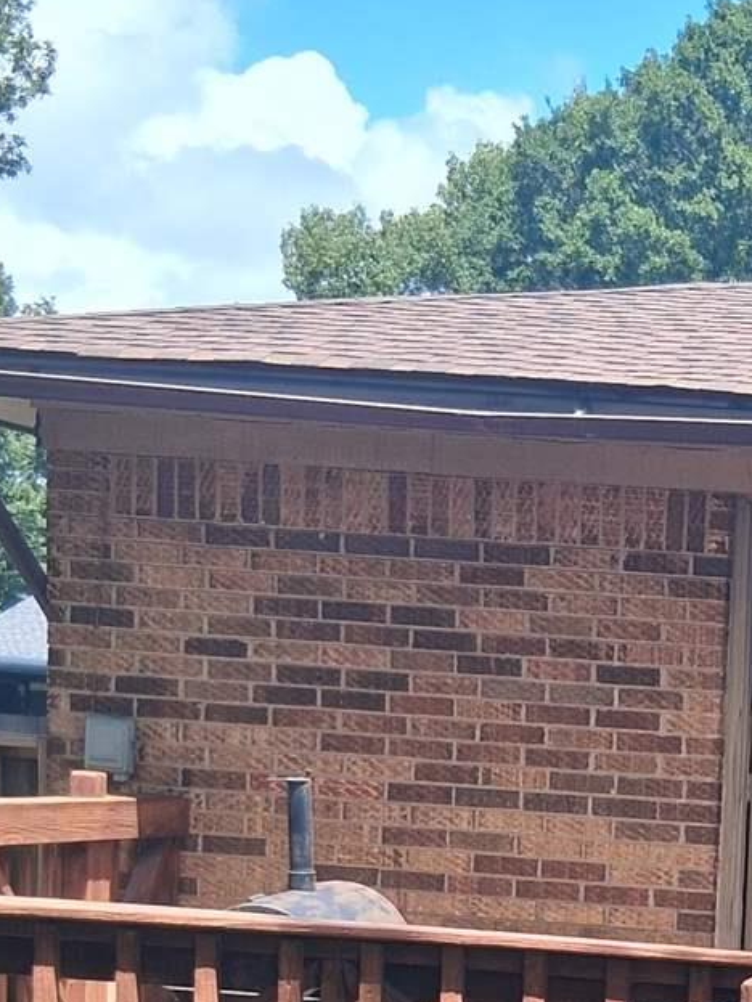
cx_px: 1036
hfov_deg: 14.6
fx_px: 2781
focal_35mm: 96
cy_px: 1166
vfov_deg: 19.4
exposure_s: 1/311
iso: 25
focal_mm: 3.98
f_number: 1.8
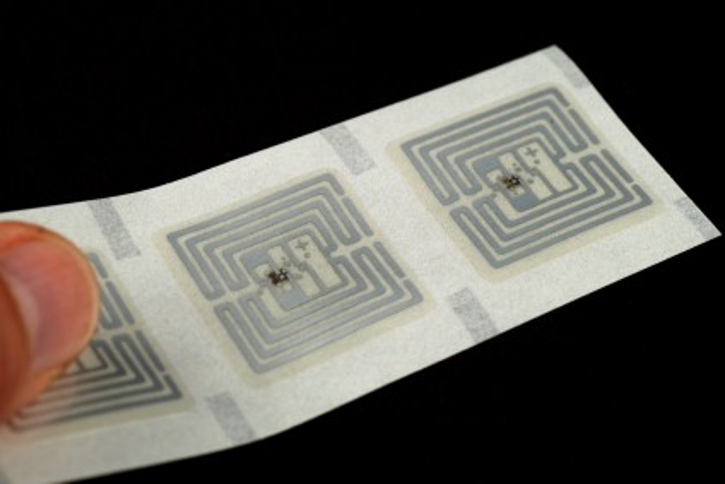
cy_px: 242
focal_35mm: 135
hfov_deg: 15.2
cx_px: 362
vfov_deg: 10.2
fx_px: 2720
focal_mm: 90
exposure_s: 1/10
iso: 100
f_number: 13
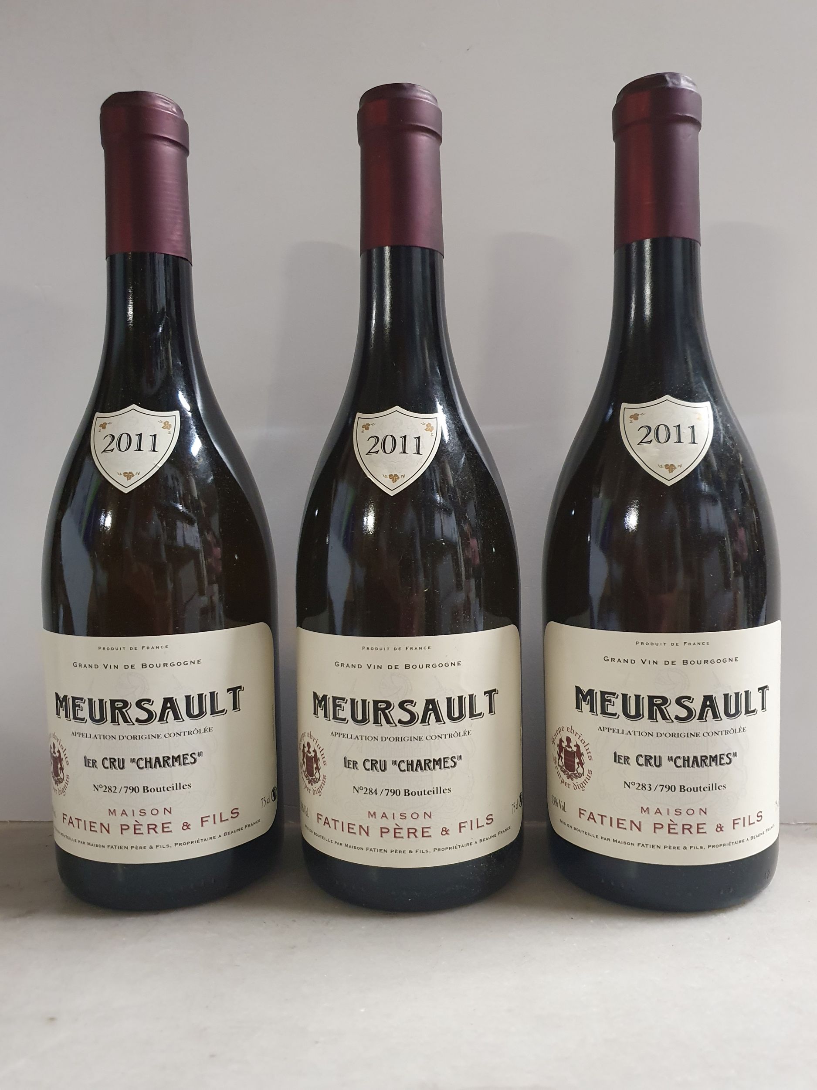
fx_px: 818
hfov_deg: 53.1
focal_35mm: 26
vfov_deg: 67.3
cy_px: 545
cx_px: 408
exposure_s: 1/50
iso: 400
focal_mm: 4.32
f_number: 1.5
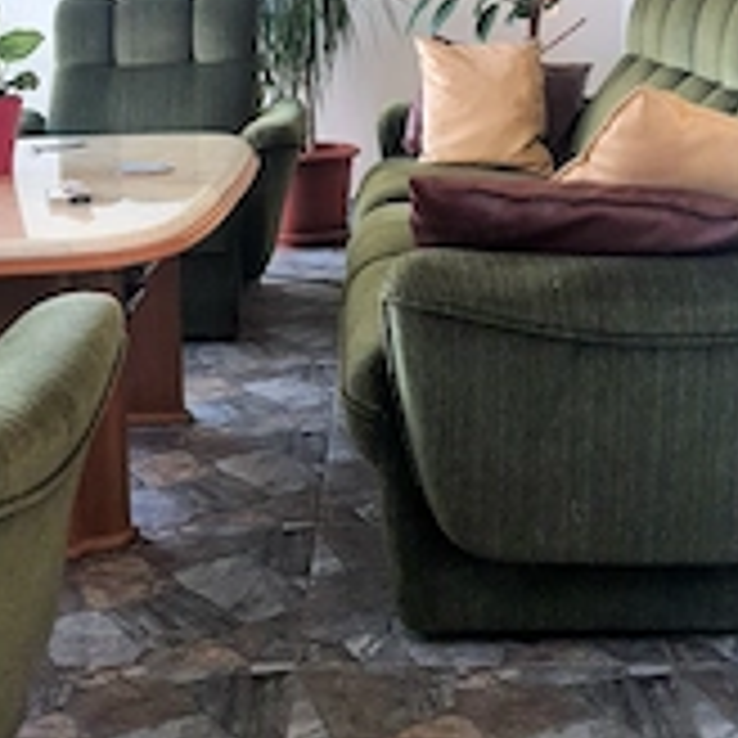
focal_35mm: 56
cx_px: 292
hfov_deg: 30.5
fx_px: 1351
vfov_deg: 28.6
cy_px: -9
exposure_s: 1/100
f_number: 1.7
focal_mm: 4.32
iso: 80
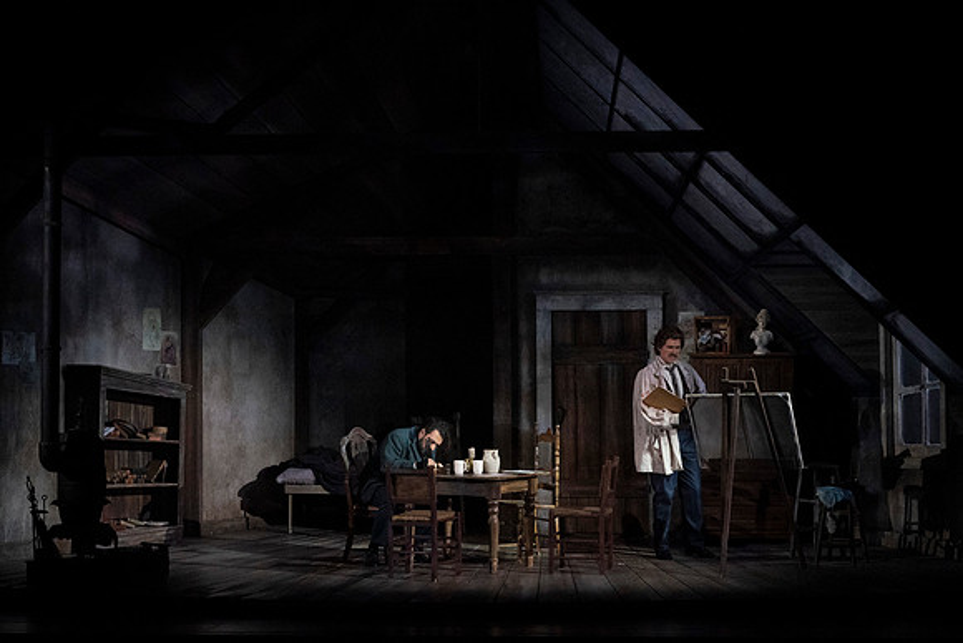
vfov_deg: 13.8
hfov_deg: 20.6
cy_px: 322
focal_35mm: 99
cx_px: 482
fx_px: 2649
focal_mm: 99
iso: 16000
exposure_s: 1/320
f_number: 14
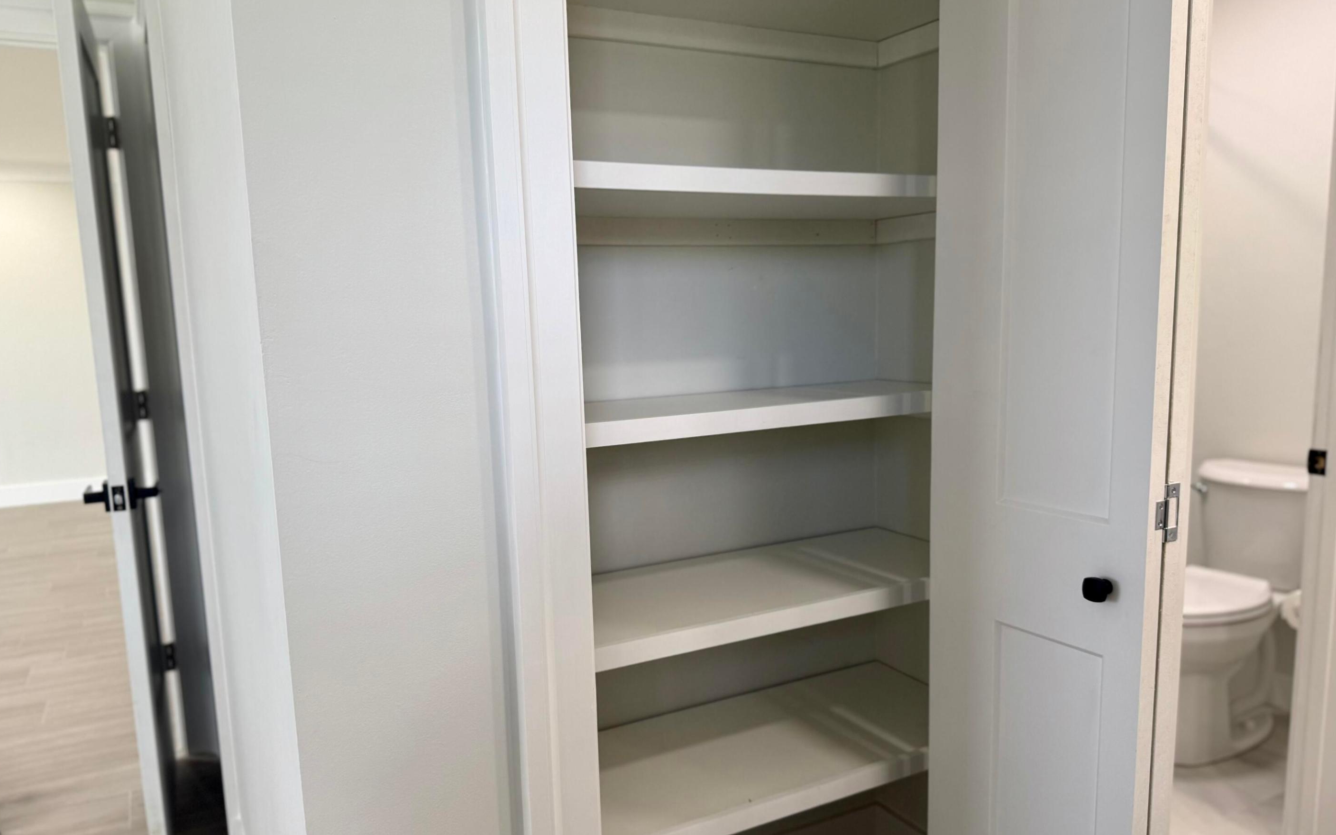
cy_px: 448
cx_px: 661
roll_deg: +2.0
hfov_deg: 70.4
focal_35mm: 26
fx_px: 947
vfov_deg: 47.6
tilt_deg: -8.1
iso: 125
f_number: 1.78
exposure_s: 1/120
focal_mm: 6.76
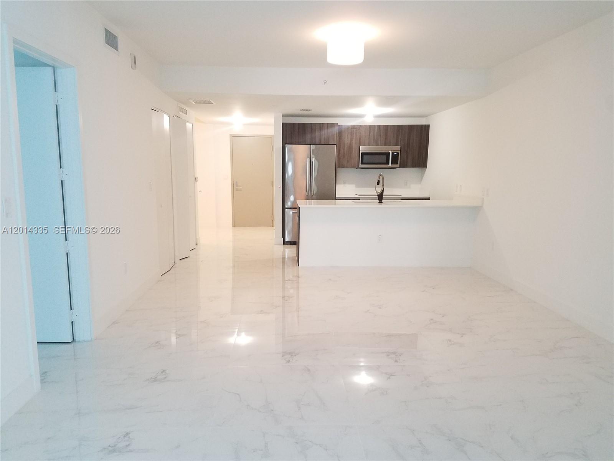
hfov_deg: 67.3
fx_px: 461
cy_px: 230
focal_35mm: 26
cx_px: 307
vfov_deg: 53.1
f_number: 1.7
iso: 160
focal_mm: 4.2
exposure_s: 1/24
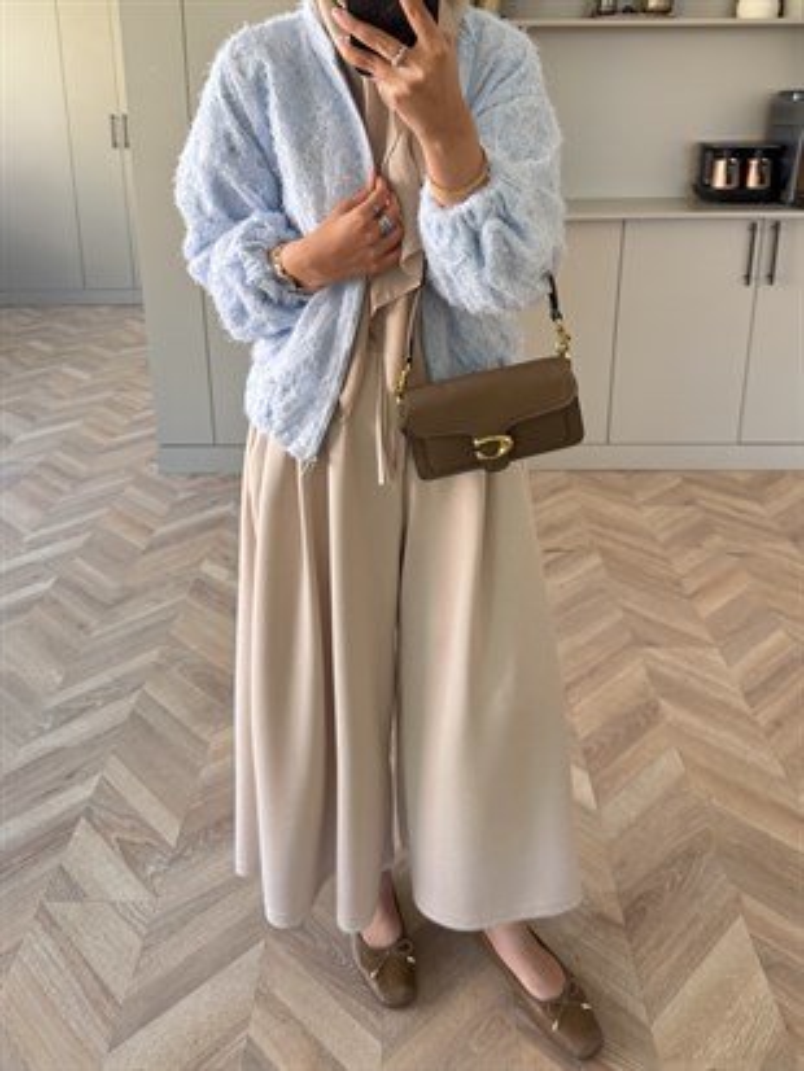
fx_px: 743
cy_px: 536
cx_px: 402
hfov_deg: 56.8
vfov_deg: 71.6
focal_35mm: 24
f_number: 1.78
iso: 160
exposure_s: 1/121
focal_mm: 6.76
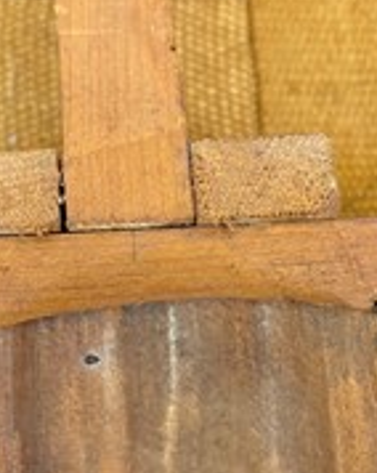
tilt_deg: -75.0
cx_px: 202
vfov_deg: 32.7
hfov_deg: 26.6
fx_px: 796
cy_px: 324
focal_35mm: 57
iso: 400
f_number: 1.6
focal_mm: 5.1
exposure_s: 1/50
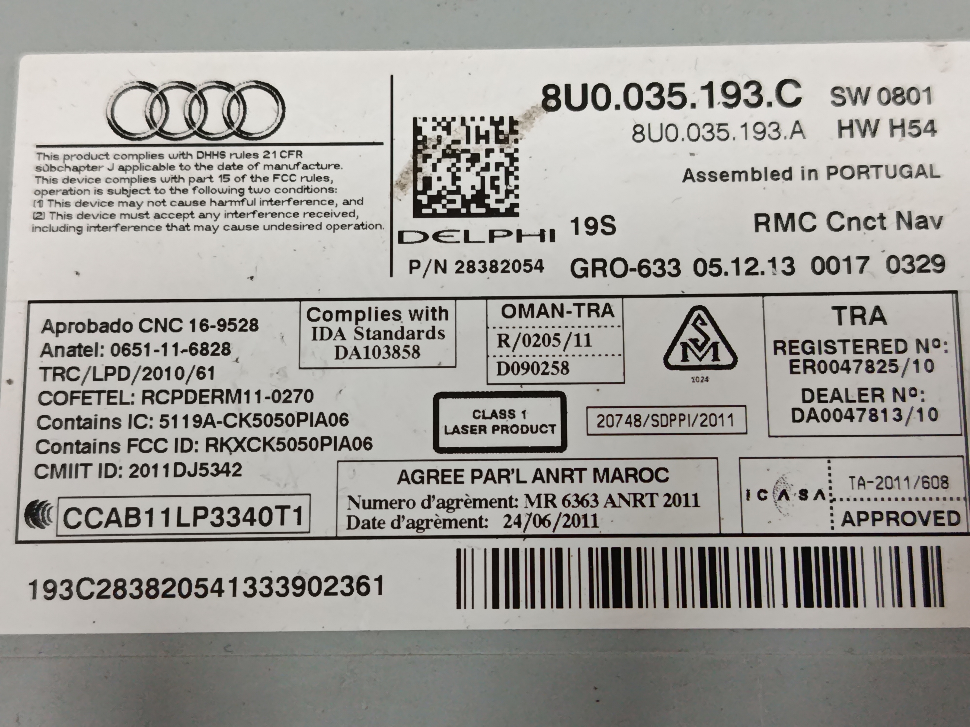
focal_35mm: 53
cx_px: 485
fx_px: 1485
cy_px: 364
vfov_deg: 27.5
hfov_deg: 36.2
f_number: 1.7
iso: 940
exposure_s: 1/100
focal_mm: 5.24
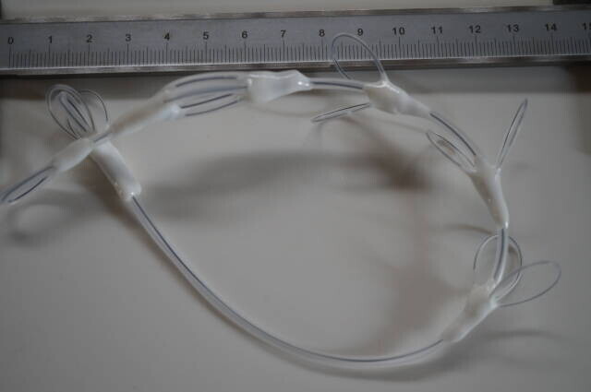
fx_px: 738
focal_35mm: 45
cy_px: 196
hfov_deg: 43.7
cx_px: 296
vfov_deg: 29.8
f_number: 4
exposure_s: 1/60
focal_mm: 30
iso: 400
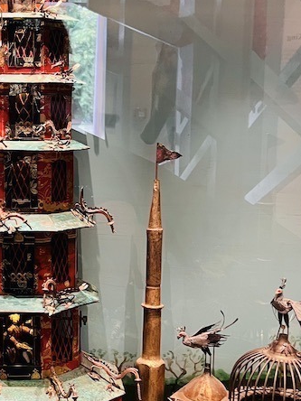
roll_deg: +0.8
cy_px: 170
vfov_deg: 32.1
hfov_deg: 23.6
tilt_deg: -5.0
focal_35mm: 60
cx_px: 18
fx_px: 696
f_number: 1.5
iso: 320
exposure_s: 1/42
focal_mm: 5.7
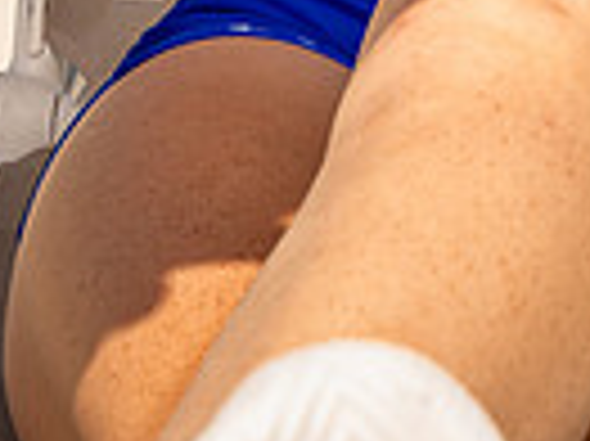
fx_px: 3934
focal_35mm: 231
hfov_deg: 8.6
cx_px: 500
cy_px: -554
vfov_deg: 6.2
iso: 250
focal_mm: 70
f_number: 11
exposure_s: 1/250
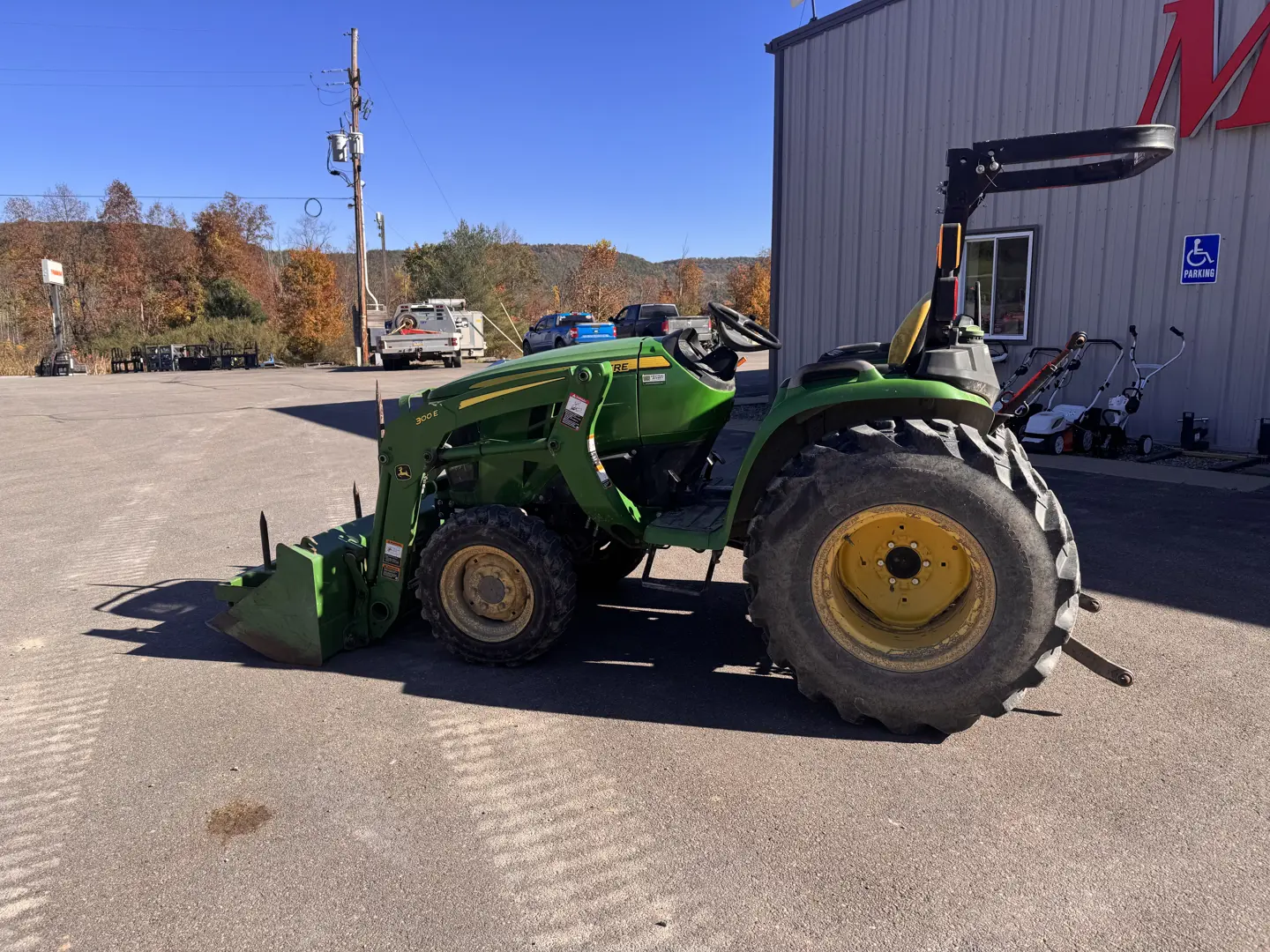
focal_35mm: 24
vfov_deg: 56.8
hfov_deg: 71.6
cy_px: 476
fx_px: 881
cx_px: 635
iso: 80
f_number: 1.78
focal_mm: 6.76
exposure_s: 1/2833
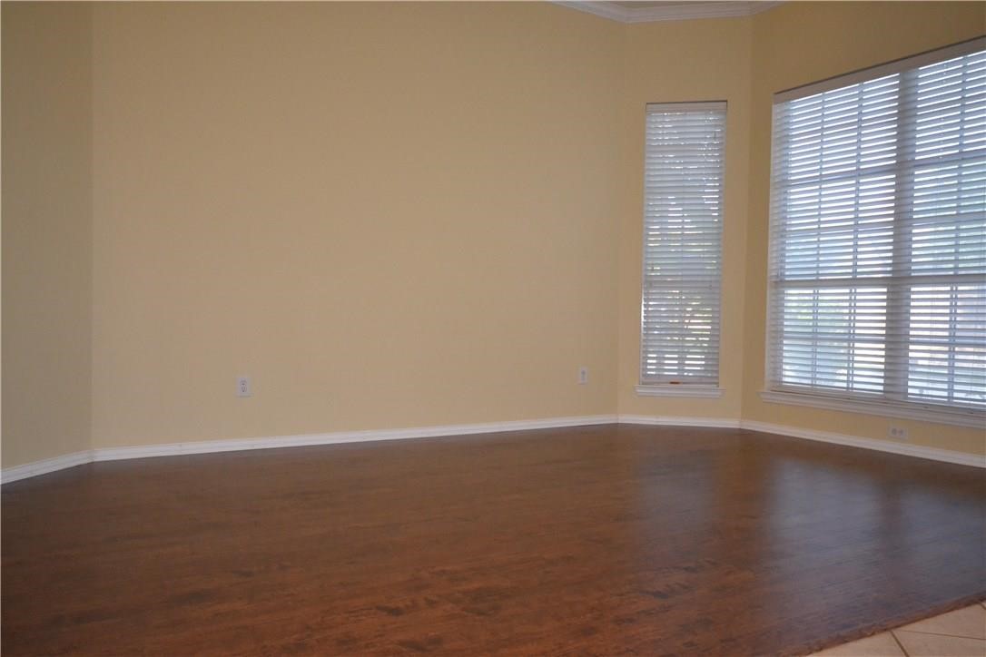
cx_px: 493
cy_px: 328
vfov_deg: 43.6
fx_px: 822
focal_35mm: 30
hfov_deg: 61.9
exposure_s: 1/60
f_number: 5.6
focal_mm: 20
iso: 3200
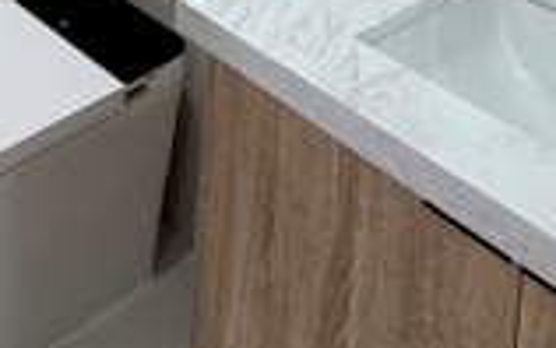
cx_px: -35
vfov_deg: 15.0
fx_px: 910
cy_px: -443
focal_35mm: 60
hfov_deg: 30.8
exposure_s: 1/99
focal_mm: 2.22
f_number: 2.2
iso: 160
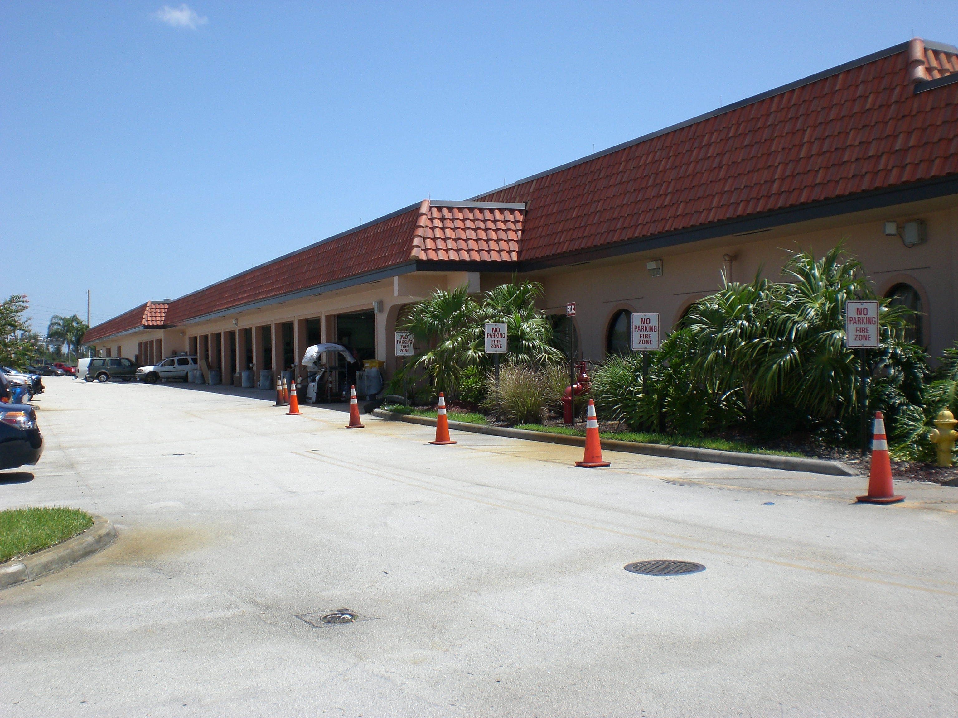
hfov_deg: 49.0
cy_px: 359
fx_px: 1052
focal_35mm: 38
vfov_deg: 37.7
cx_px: 479
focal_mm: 6.3
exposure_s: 1/500
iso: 50
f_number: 4.4
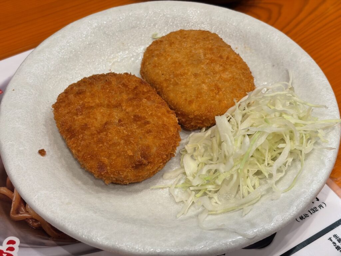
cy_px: 128
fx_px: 512
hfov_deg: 36.8
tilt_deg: -49.5
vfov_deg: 28.0
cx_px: 170
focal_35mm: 52
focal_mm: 5.96
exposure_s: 1/50
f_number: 1.6
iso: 64
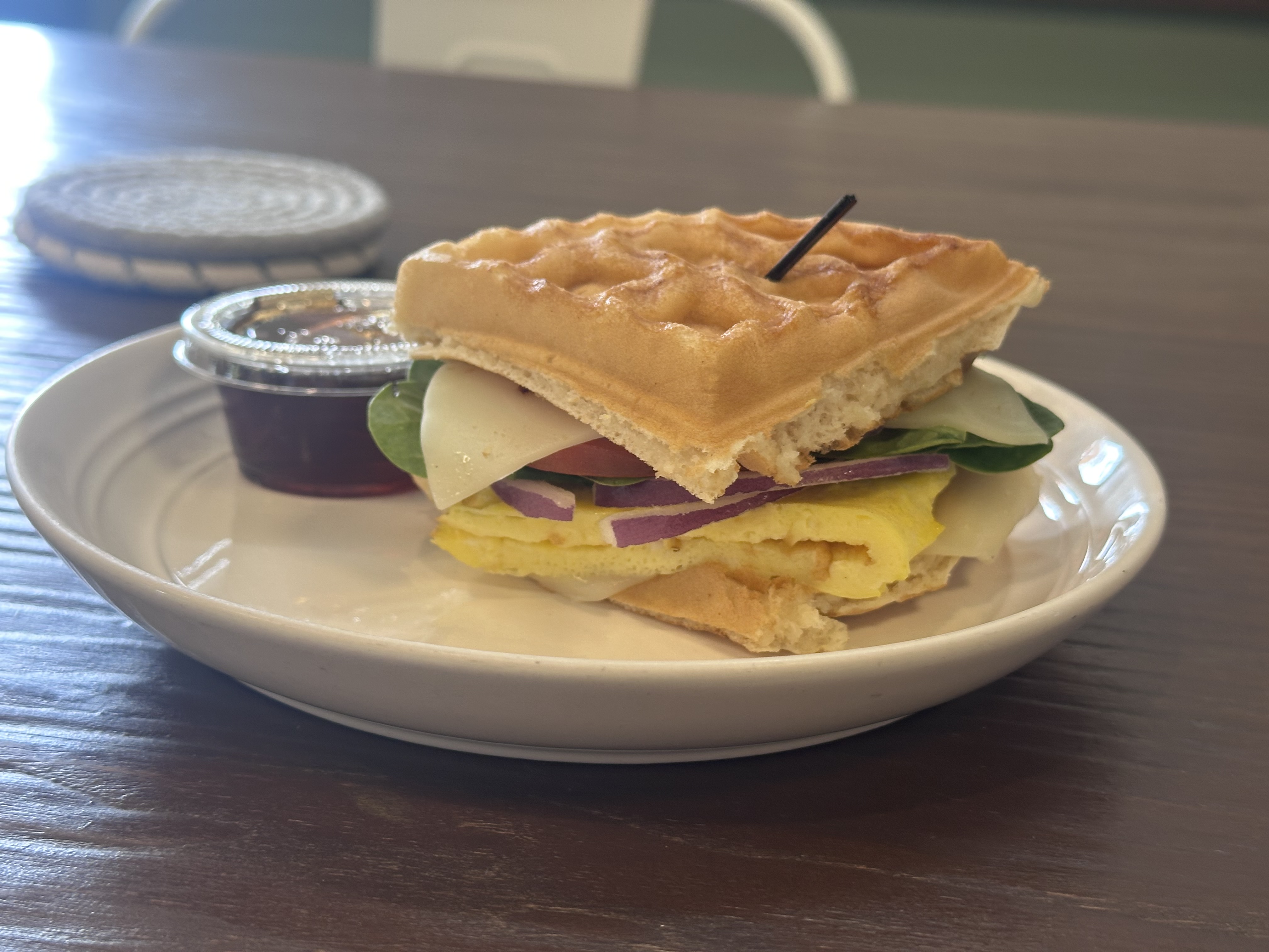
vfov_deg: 30.3
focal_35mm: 48
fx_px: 1760
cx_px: 634
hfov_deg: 39.7
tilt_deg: -20.4
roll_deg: -3.4
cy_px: 476
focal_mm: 6.86
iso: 80
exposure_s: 1/60
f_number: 1.78
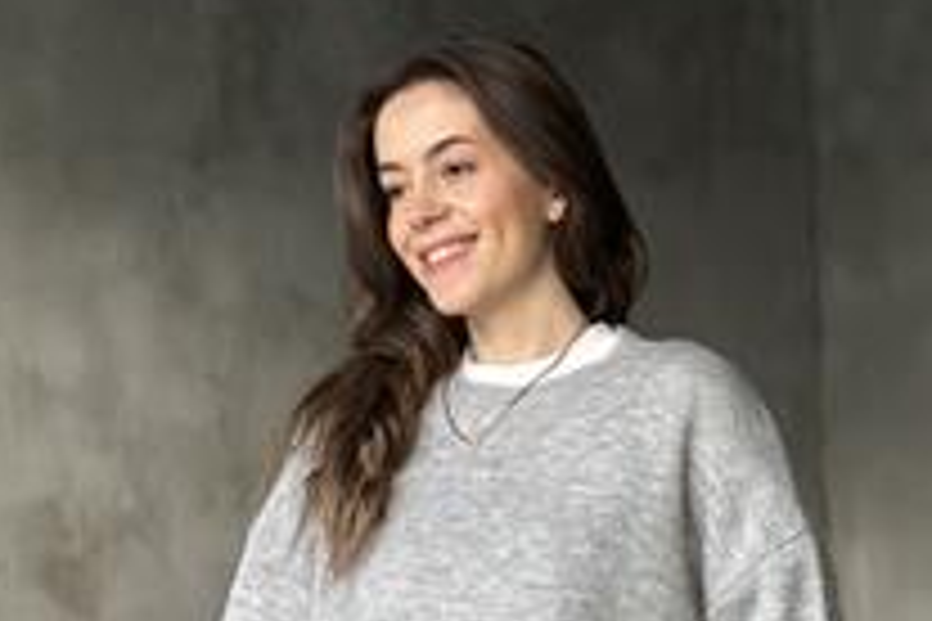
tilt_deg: -0.2
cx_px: 477
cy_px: 612
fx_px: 2666
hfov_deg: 19.8
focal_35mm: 103
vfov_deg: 13.1
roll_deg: +0.1
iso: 160
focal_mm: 6.86
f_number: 1.78
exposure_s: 1/60
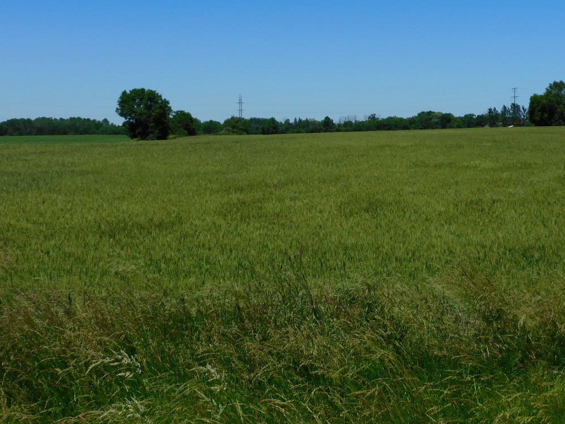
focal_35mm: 51
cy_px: 166
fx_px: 832
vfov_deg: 28.5
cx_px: 326
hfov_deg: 37.4
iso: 125
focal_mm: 7.2
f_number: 4.8
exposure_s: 1/1250
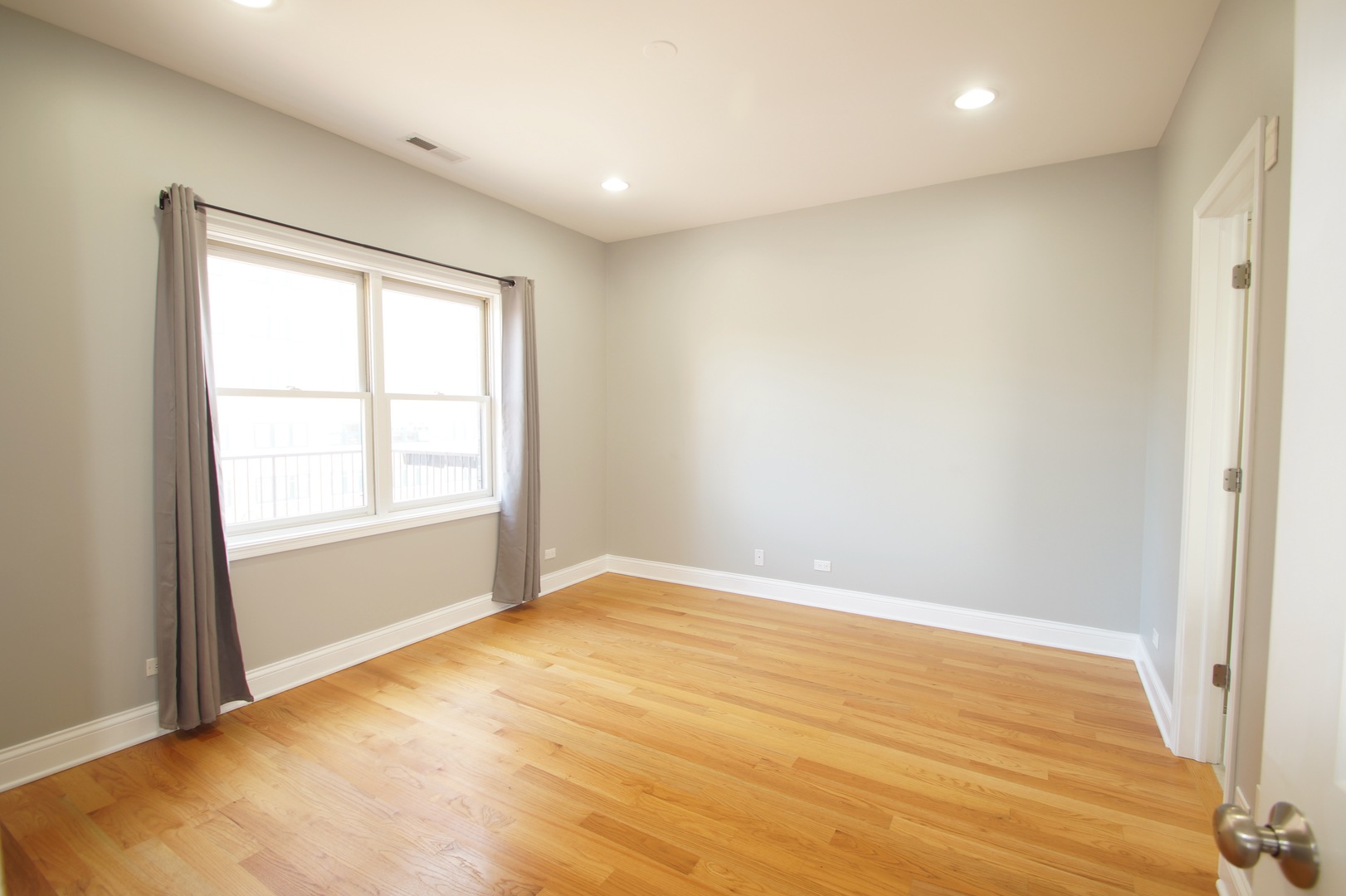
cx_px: 673
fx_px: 561
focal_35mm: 15
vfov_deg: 77.3
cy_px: 448
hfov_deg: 100.4
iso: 100
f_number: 4.5
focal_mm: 10
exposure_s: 1/4
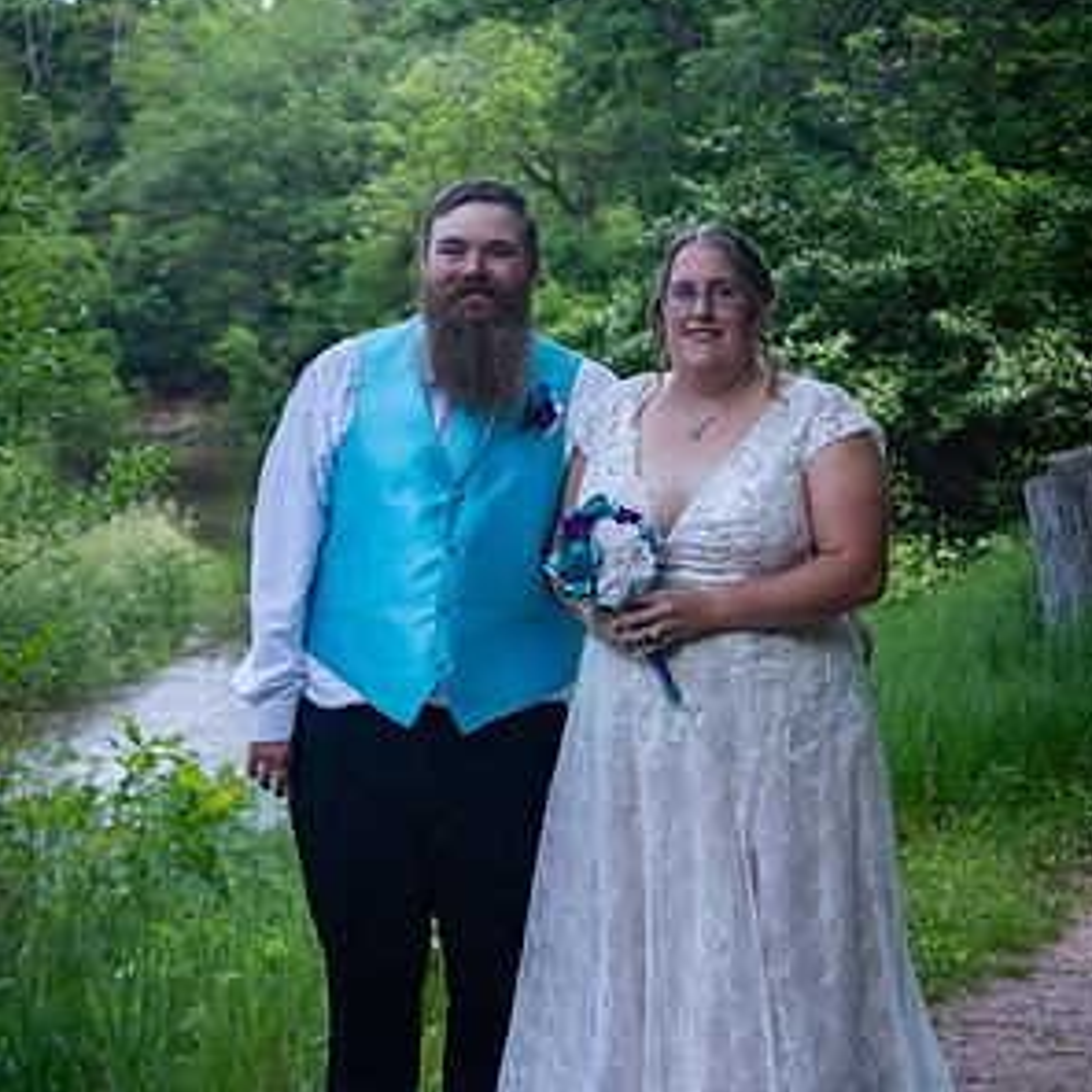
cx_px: 546
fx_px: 2855
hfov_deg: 21.7
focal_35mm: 80
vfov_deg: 21.7
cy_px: 568
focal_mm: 62
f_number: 5
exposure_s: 1/125
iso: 100
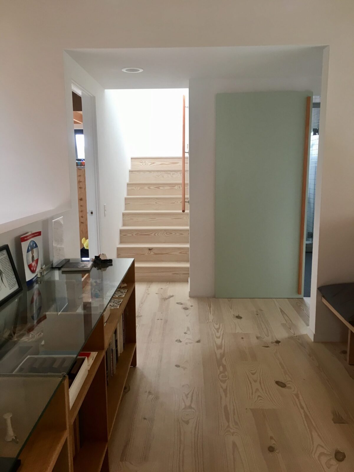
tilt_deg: -8.2
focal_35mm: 29
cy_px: 236
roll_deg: +1.1
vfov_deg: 61.7
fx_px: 395
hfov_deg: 48.2
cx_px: 177
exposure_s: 1/30
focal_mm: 4.15
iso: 50
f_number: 2.2
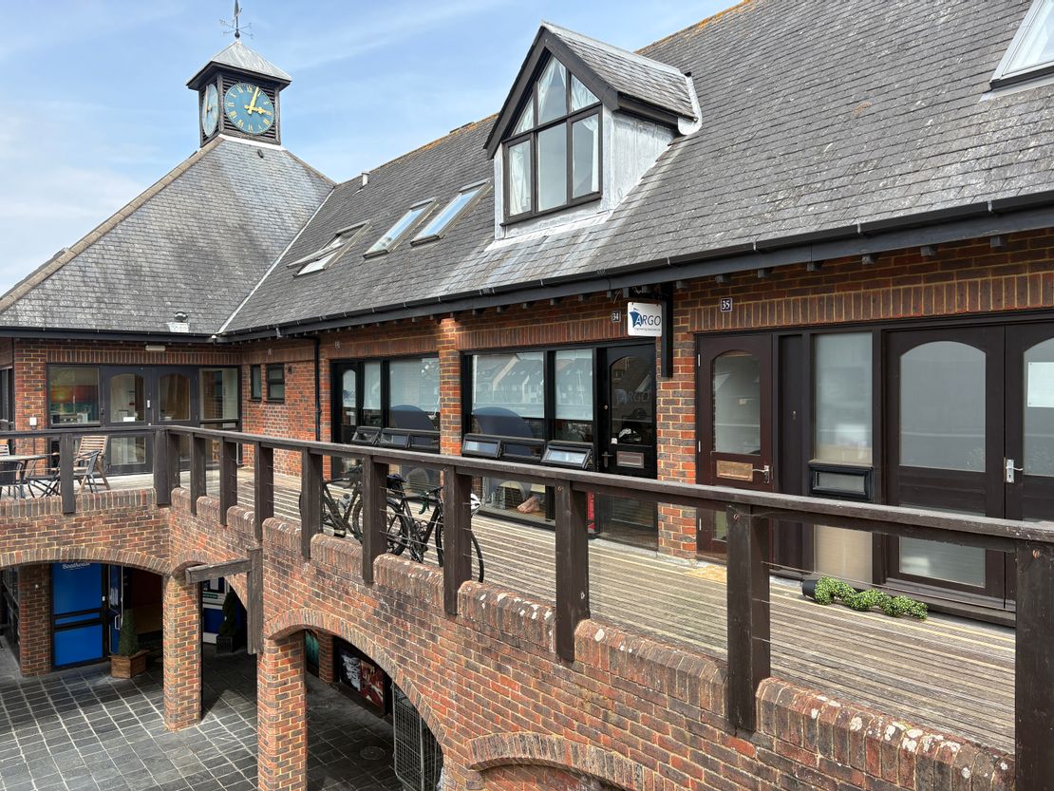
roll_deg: +1.0
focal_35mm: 26
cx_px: 527
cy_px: 396
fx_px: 792
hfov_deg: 67.3
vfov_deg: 53.1
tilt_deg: +0.2
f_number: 1.6
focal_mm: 5.96
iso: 50
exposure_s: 1/1287
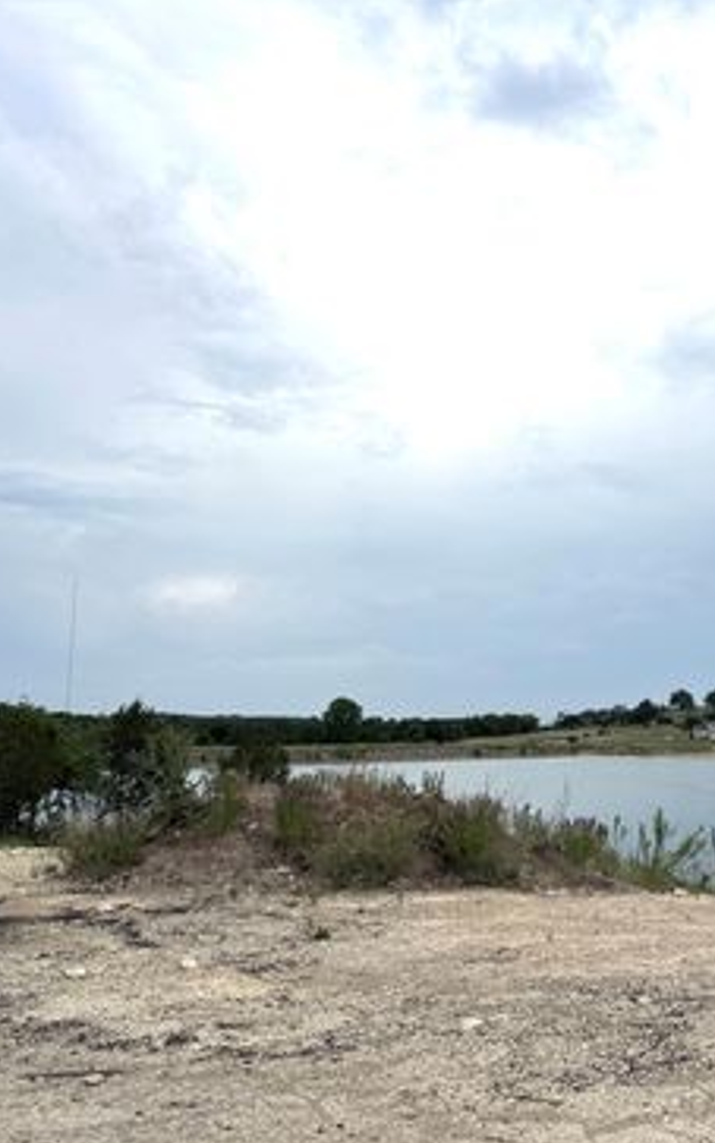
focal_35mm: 35
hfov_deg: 35.2
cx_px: 570
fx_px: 1091
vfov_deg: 55.3
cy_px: 584
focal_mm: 6.76
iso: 80
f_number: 1.78
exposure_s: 1/5348
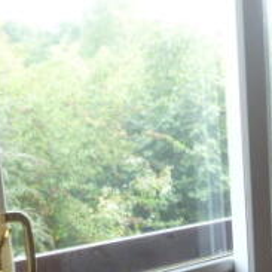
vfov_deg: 20.7
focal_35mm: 79
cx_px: 255
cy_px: 311
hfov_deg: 21.3
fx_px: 702
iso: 100
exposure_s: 1/30
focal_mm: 5
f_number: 2.8
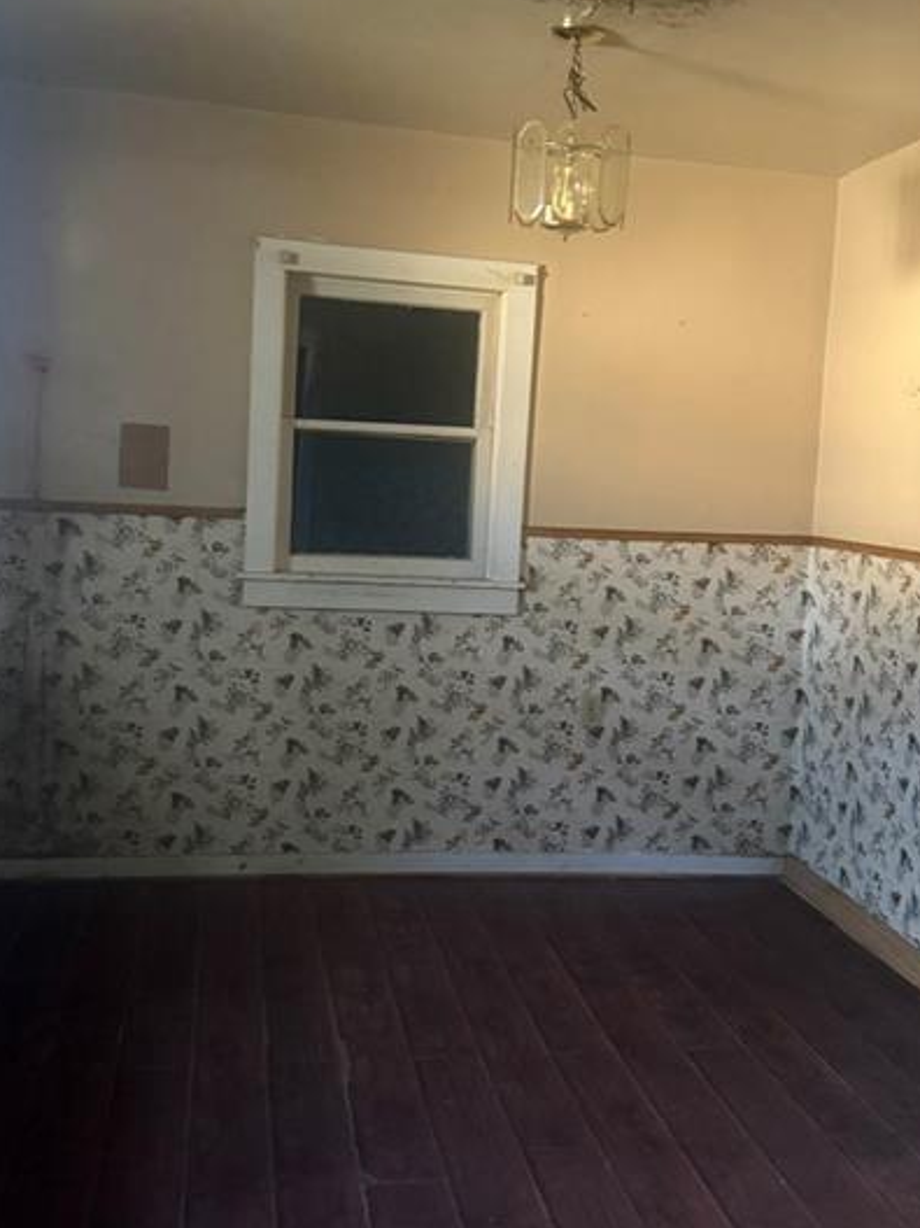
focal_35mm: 35
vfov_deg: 52.6
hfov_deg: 40.7
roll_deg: -3.2
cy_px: 559
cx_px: 470
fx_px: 1241
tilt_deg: -4.1
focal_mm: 6.76
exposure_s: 1/32
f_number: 1.78
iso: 1000
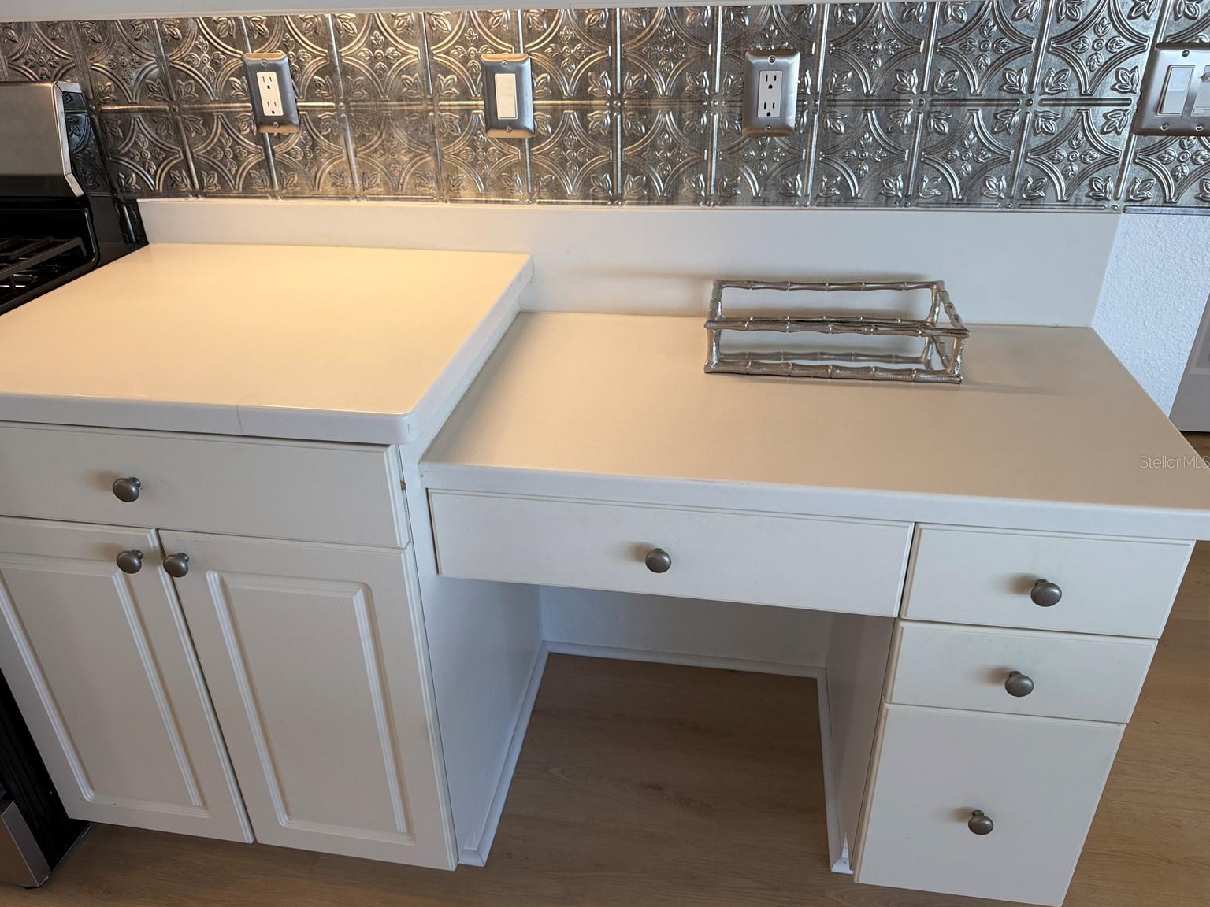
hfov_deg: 69.4
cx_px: 584
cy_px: 461
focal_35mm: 25
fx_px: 874
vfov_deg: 54.9
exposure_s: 1/120
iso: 64
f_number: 1.78
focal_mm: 6.76
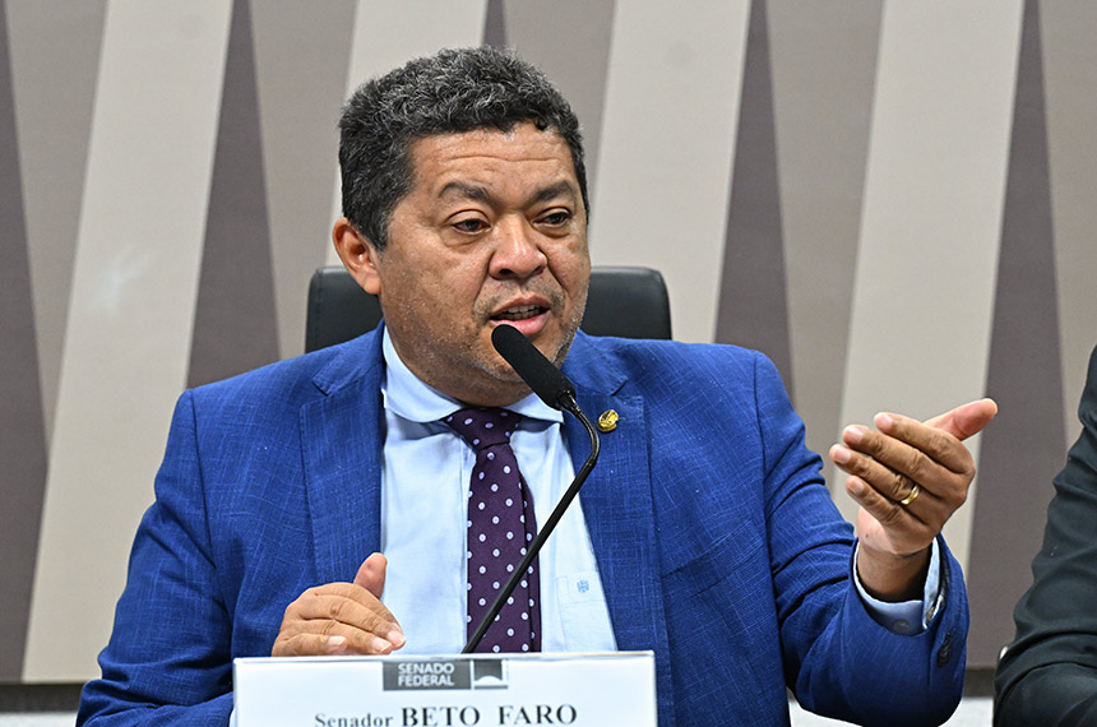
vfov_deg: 4.6
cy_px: 364
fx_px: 9125
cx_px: 548
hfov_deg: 6.9
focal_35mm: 300
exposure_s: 1/160
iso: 4000
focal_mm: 200
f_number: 5
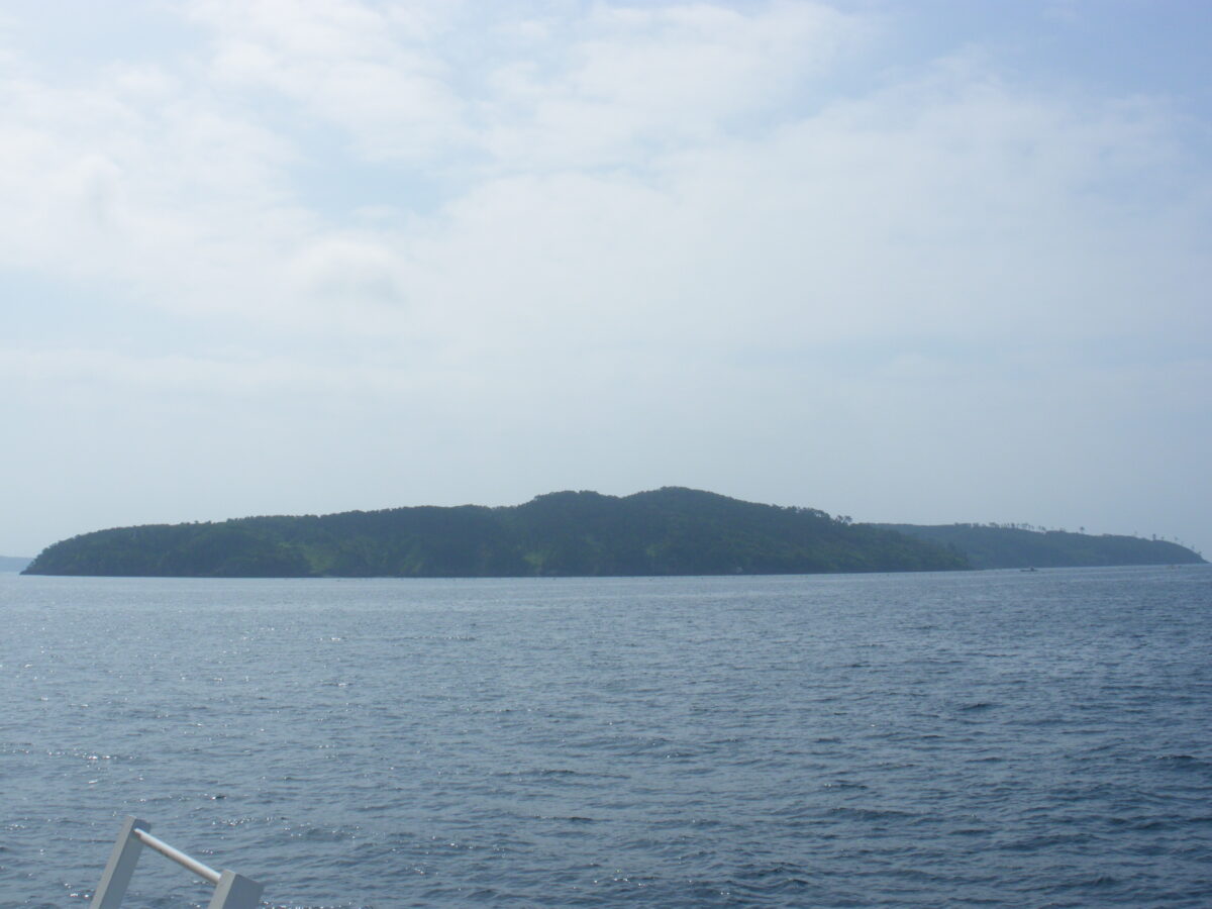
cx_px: 606
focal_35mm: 42
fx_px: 1471
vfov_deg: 34.3
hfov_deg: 44.8
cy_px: 454
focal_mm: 7.5
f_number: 6.2
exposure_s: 1/500
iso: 64
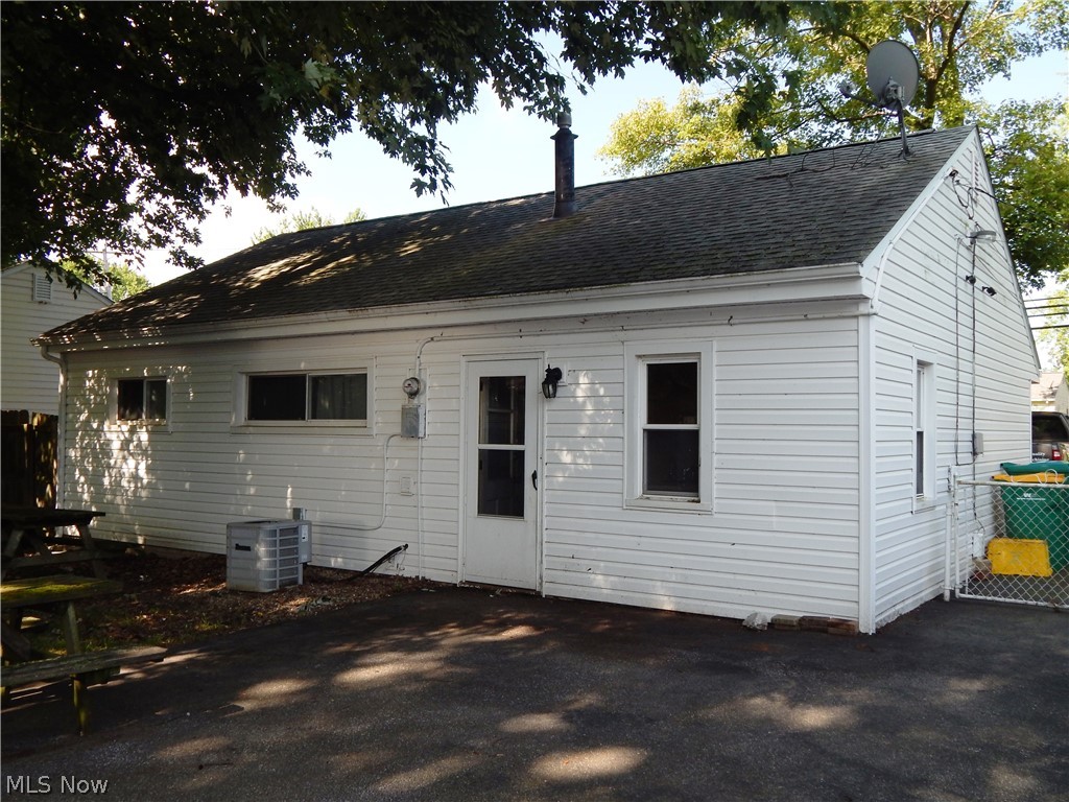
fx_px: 957
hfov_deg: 58.4
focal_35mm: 31
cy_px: 401
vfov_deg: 45.4
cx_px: 534
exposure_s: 1/400
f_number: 3.2
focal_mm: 5.6
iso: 125
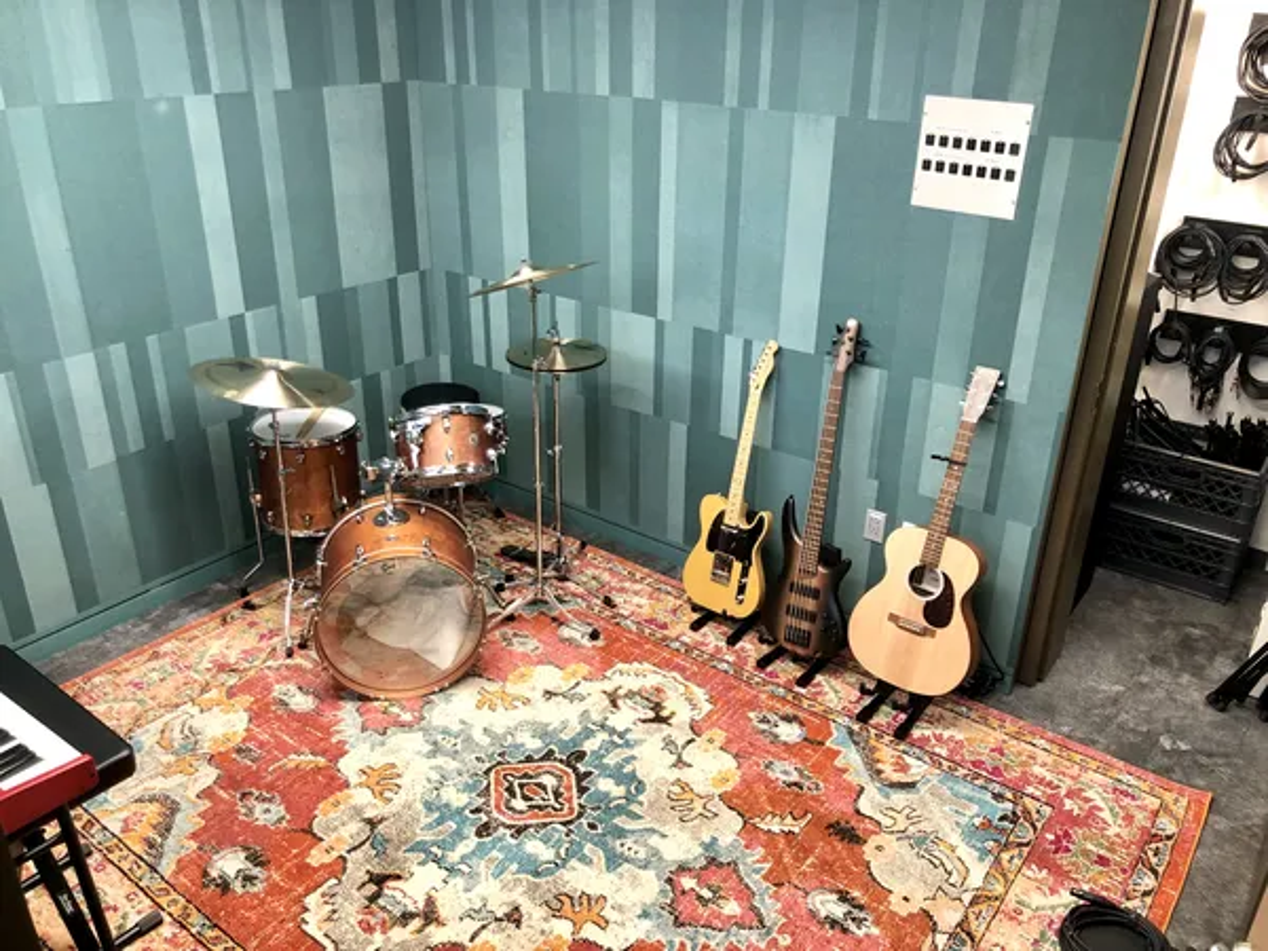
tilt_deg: -24.2
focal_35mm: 28
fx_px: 1026
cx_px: 634
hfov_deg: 63.4
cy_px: 476
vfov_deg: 49.7
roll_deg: +0.4
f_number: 1.8
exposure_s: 1/17
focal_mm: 4
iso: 40
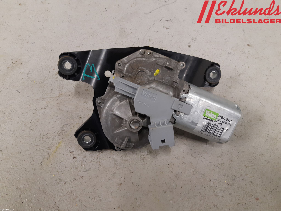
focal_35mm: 26
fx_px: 211
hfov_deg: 67.3
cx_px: 140
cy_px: 106
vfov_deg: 53.1
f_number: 1.7
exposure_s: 1/50
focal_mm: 3.93
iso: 200
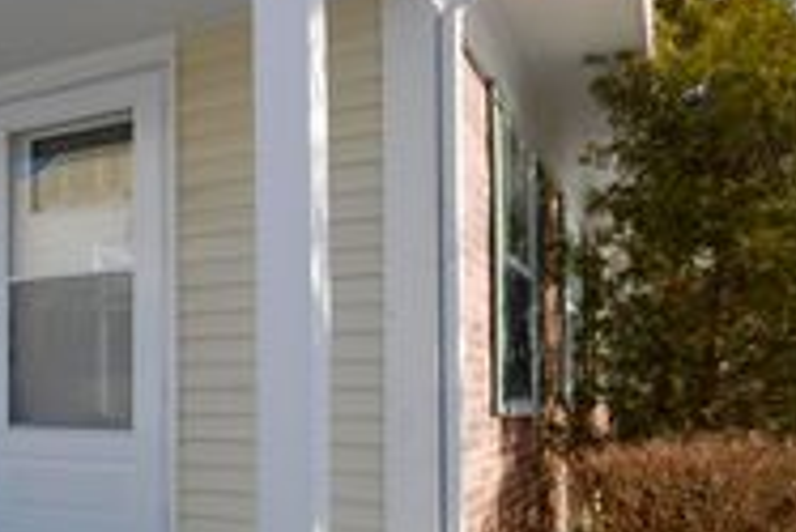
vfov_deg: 33.0
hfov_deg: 41.2
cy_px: 372
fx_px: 885
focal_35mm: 40
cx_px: -26
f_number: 4
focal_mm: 10
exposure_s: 1/2500
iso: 100
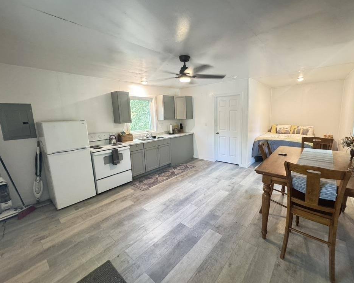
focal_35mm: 15
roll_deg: +1.7
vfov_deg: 84.0
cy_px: 138
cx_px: 194
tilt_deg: -9.7
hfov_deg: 96.5
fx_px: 157
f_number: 2.2
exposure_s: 1/60
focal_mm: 2.22
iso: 640
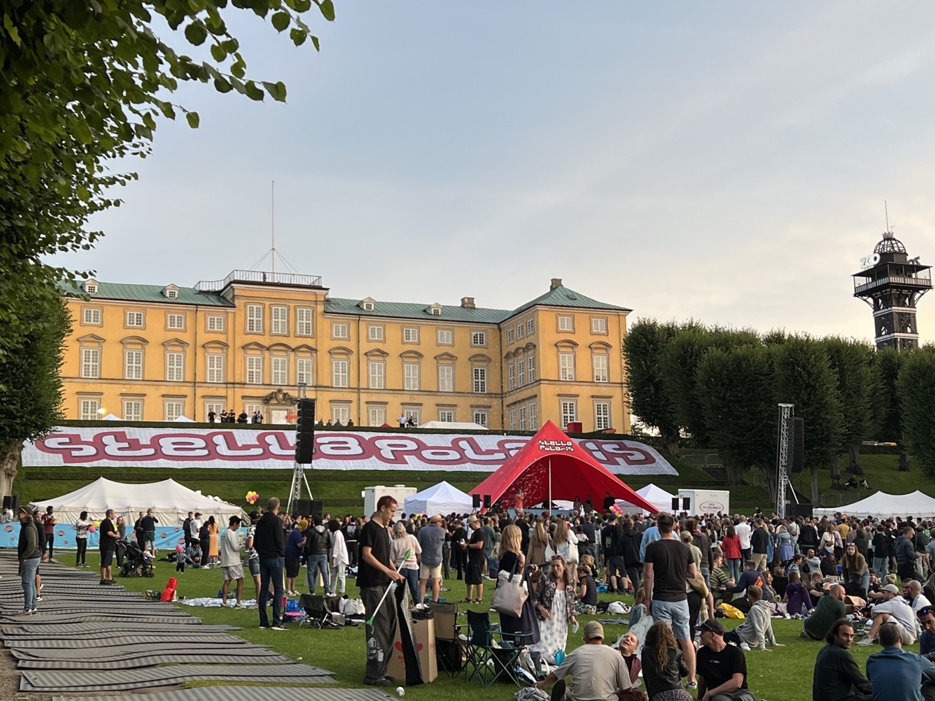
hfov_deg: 39.7
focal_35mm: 48
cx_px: 468
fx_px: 1297
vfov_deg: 30.3
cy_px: 350
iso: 40
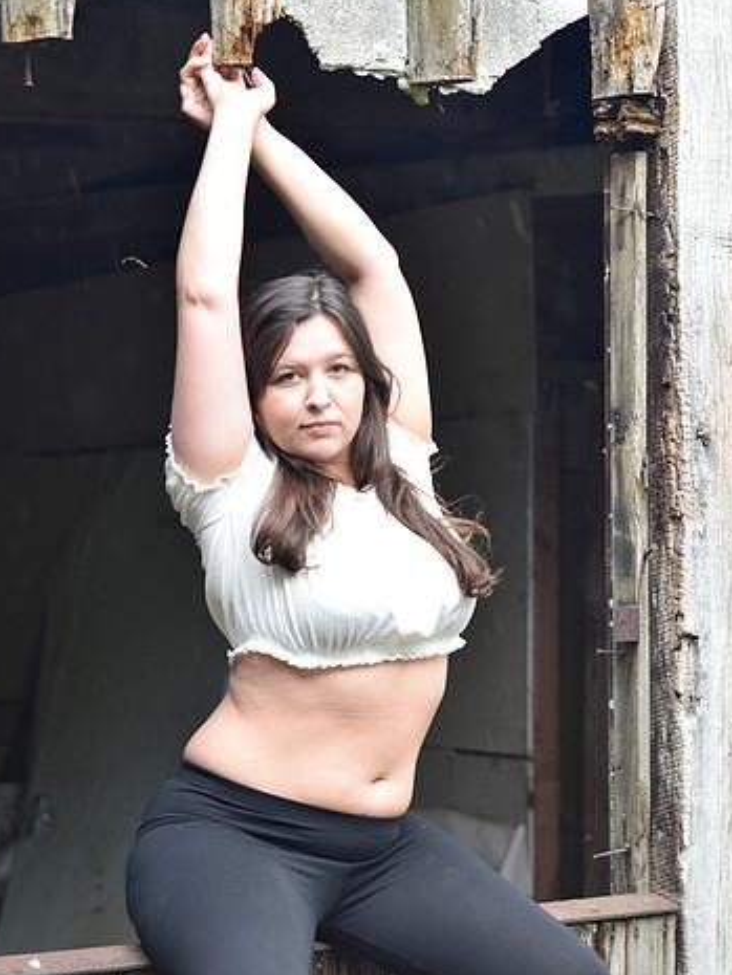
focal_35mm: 126
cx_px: 345
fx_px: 3551
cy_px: 482
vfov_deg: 15.6
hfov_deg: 11.8
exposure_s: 1/200
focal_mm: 70
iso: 800
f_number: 3.5
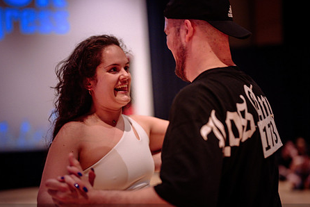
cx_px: 148
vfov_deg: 20.9
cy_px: 132
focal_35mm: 65
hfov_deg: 30.9
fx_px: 560
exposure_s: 1/200
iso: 1600
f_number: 1.2
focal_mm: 50
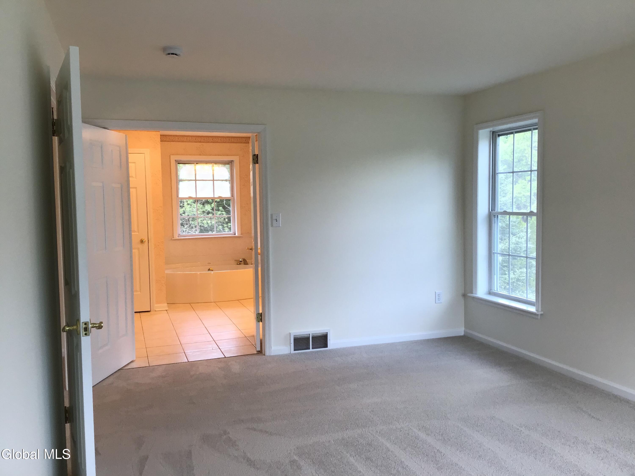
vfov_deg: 45.4
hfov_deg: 58.4
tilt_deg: -4.4
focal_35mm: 31
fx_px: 569
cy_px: 238
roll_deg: -0.1
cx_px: 318
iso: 32
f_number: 2.4
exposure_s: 1/50
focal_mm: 3.3
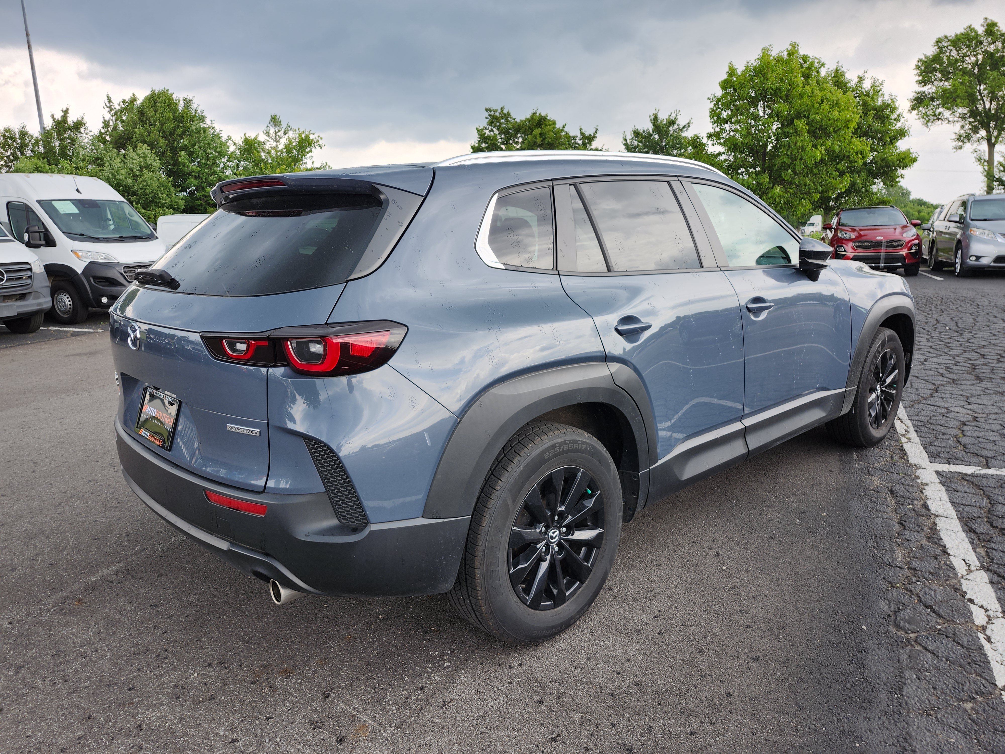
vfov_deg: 58.9
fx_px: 668
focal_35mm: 23
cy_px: 377
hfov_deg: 73.9
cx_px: 502
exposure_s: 1/284
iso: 25
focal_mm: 5.54
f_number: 1.8
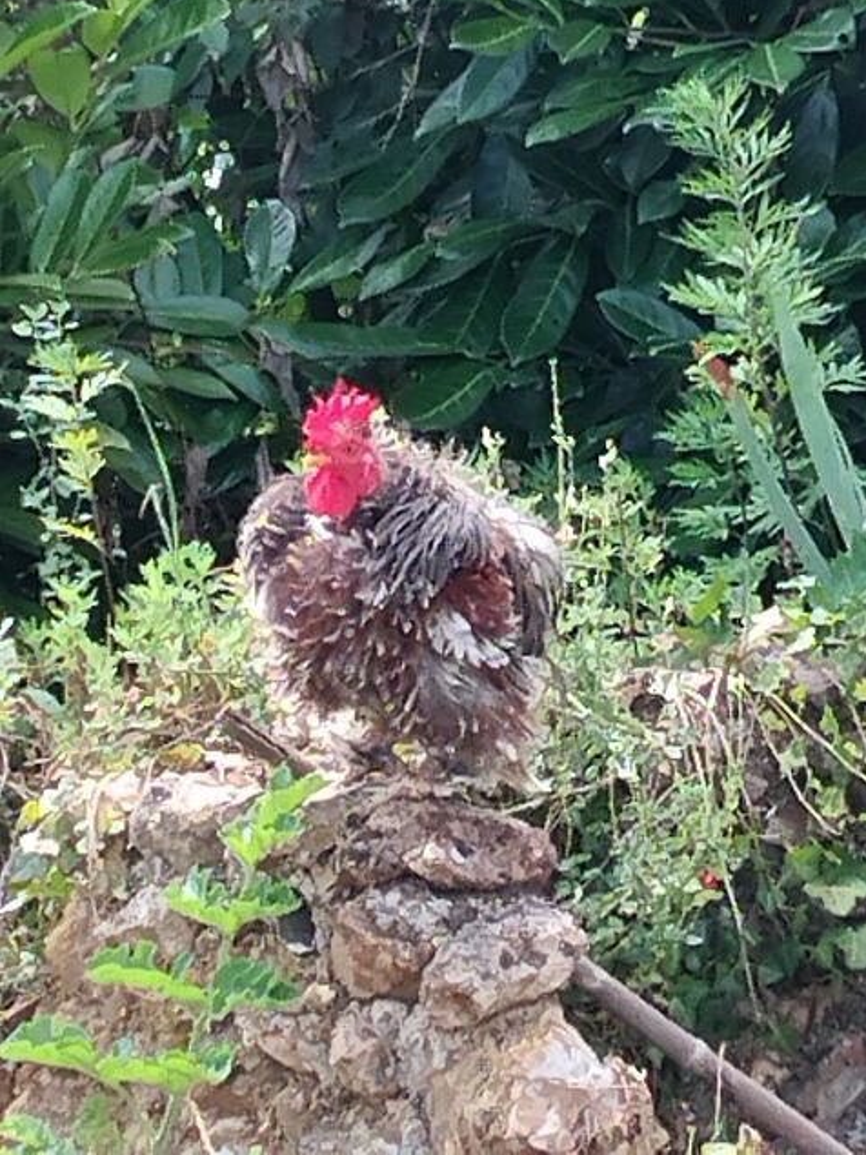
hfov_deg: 6.1
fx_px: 8108
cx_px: 433
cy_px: 575
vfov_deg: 8.1
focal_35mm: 243
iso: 50
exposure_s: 1/202
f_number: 1.8
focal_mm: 4.22
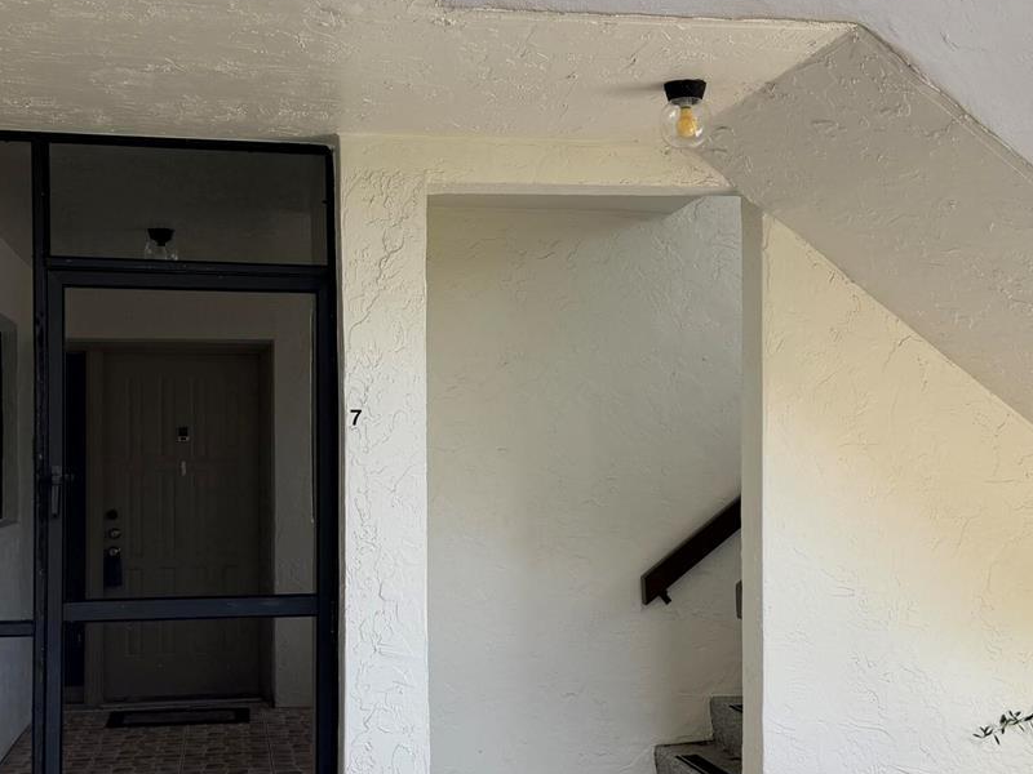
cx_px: 486
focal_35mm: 48
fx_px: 1432
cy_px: 445
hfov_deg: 39.6
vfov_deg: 30.2
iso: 80
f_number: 1.78
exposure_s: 1/637
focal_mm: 6.76
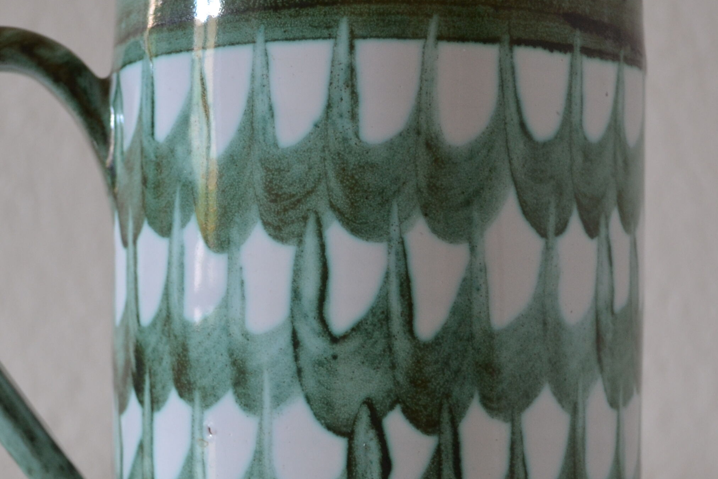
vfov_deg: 16.6
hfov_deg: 24.8
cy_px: 356
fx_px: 1635
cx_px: 324
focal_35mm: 82
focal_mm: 24
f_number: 4
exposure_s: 1/40
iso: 400
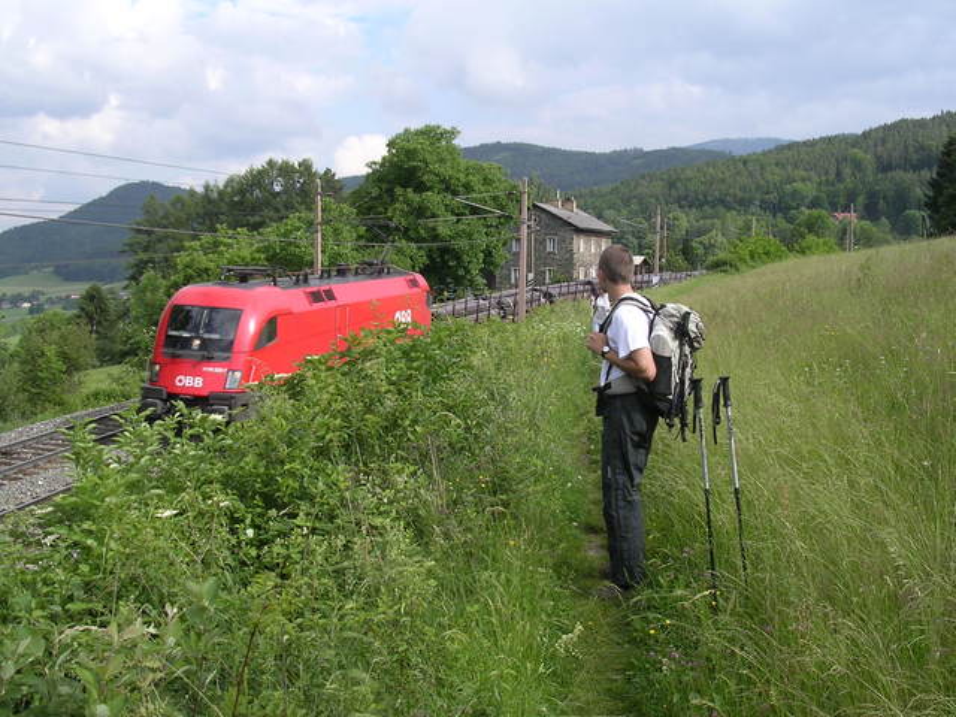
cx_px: 478
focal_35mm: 38
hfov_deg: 49.0
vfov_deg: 37.7
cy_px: 358
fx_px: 1049
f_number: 5.6
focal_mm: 5.8
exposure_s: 1/168
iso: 100
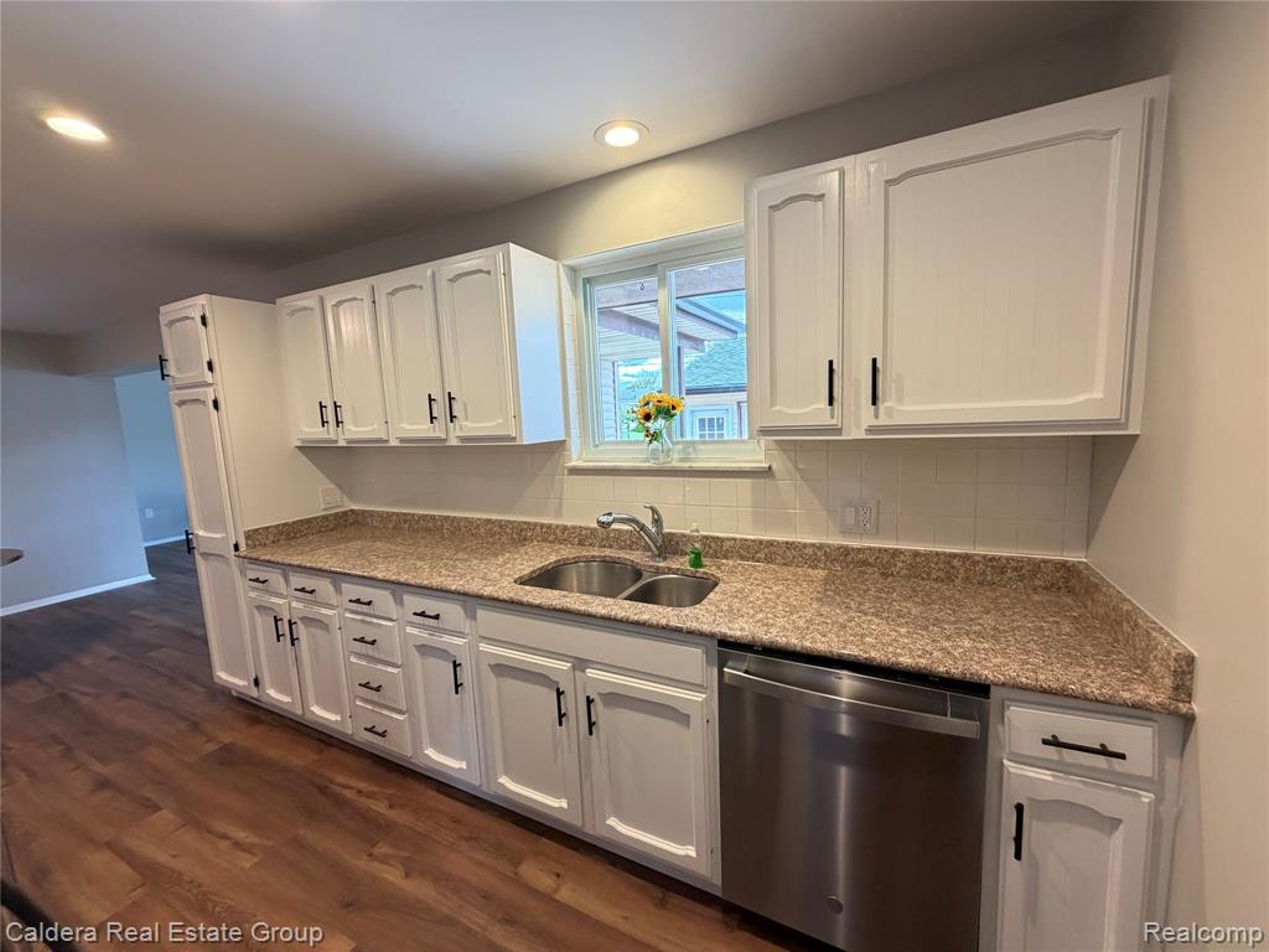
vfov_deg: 85.7
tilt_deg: -7.0
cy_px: 476
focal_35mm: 14
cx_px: 634
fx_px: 513
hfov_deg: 102.1
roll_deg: +2.6
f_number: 2.2
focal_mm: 2.22
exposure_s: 1/60
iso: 320
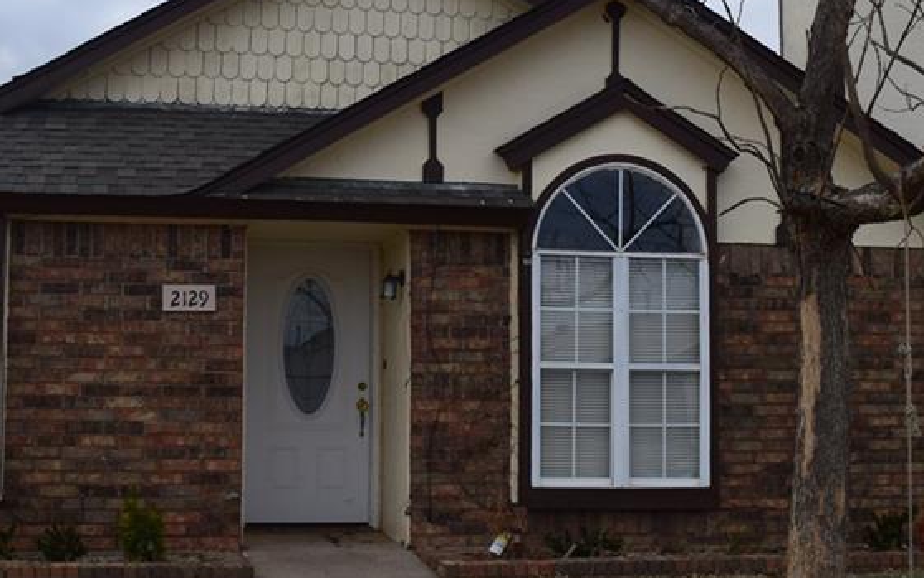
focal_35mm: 59
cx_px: 369
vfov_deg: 22.0
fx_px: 1484
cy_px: 311
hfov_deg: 34.5
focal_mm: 21
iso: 400
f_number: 9
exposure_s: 1/125
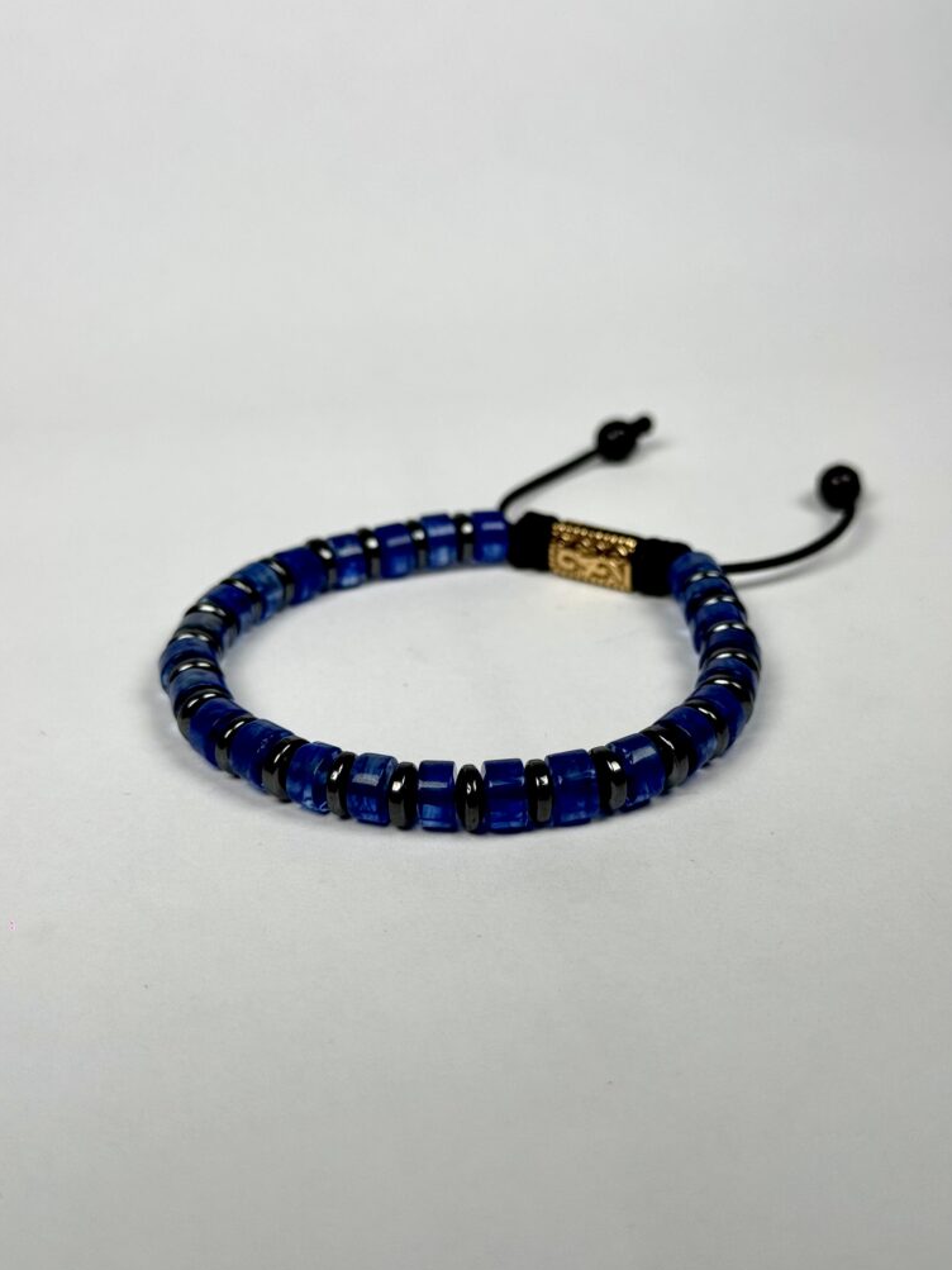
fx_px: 1797
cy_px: 627
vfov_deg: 38.9
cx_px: 484
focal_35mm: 49
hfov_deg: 29.7
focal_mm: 6.76
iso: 64
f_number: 1.78
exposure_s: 1/9009
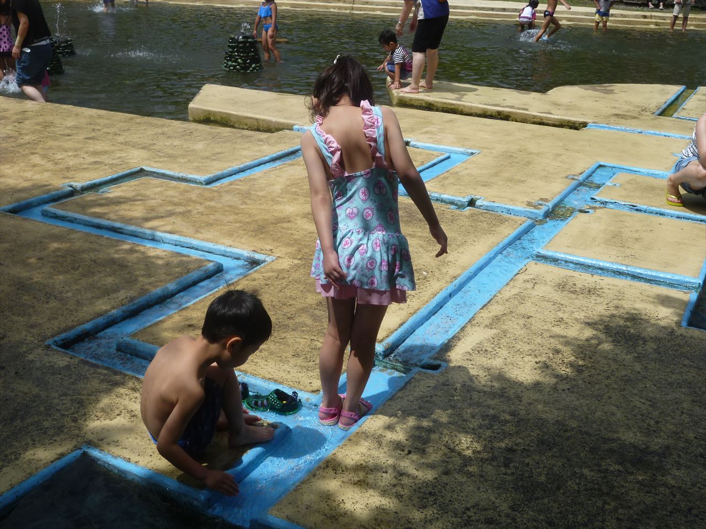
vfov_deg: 35.1
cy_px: 264
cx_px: 353
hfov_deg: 45.8
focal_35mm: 41
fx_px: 836
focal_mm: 7.2
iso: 80
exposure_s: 1/500
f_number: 5.6
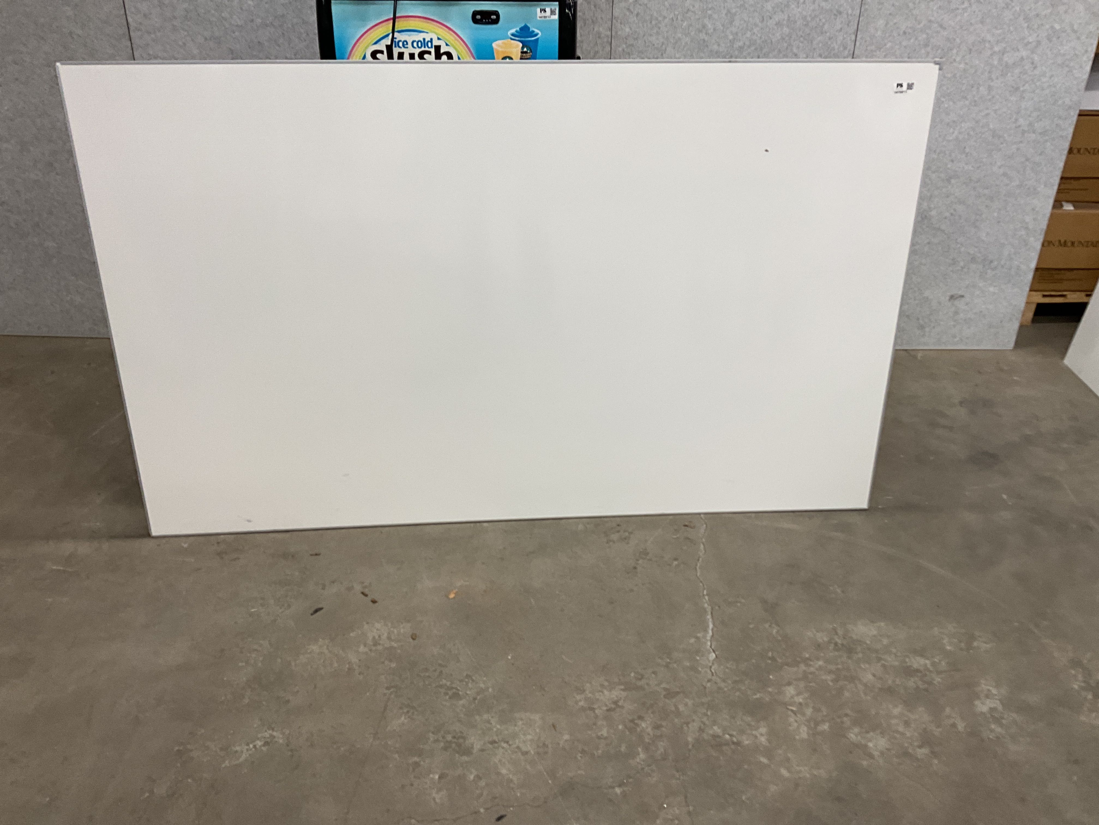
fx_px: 921
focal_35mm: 29
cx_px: 550
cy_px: 412
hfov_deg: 61.7
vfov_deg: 48.2
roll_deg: -0.6
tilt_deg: -28.3
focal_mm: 3
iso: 64
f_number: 1.8
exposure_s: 1/69
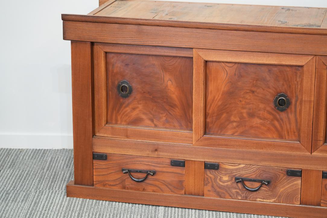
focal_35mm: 105
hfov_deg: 19.5
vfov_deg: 13.0
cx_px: 164
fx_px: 954
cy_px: 109
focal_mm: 105
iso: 3200
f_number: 4
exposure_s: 1/125
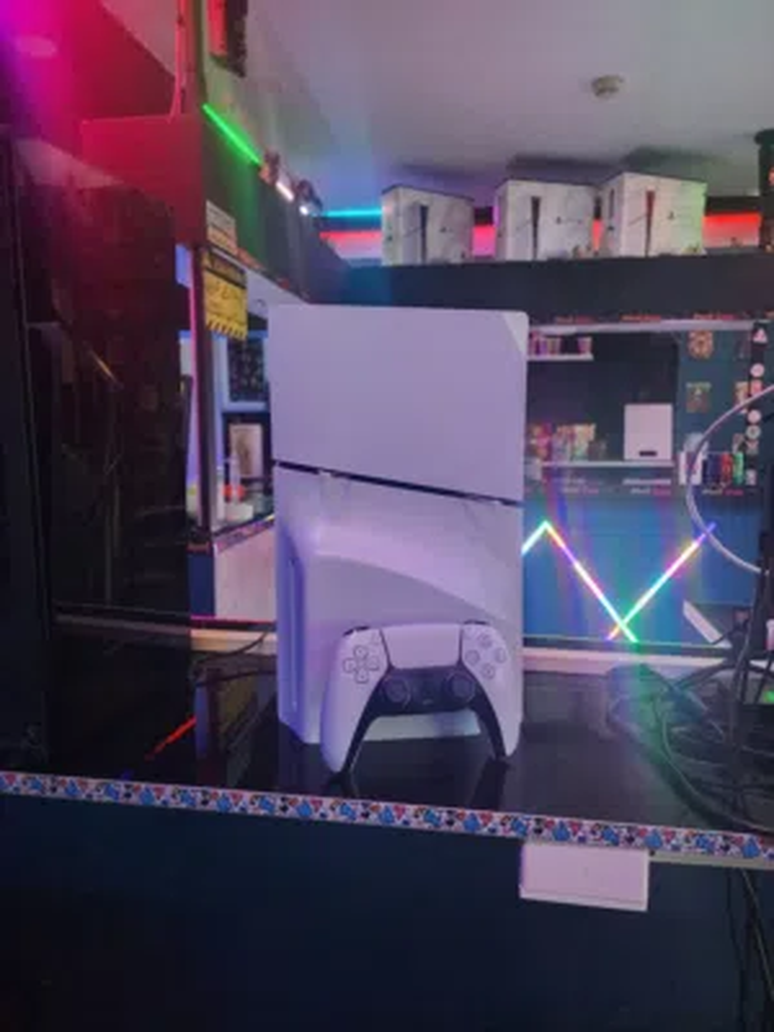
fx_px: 686
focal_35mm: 23
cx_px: 387
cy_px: 516
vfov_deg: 73.9
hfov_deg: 58.9
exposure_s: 1/25
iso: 640
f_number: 1.8
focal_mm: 6.4
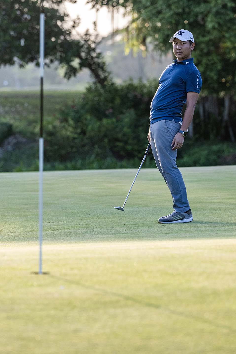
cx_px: 118
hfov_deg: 7.0
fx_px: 1928
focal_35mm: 196
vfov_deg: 10.5
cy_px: 177
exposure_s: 1/2000
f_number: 4.5
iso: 1250
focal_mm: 195
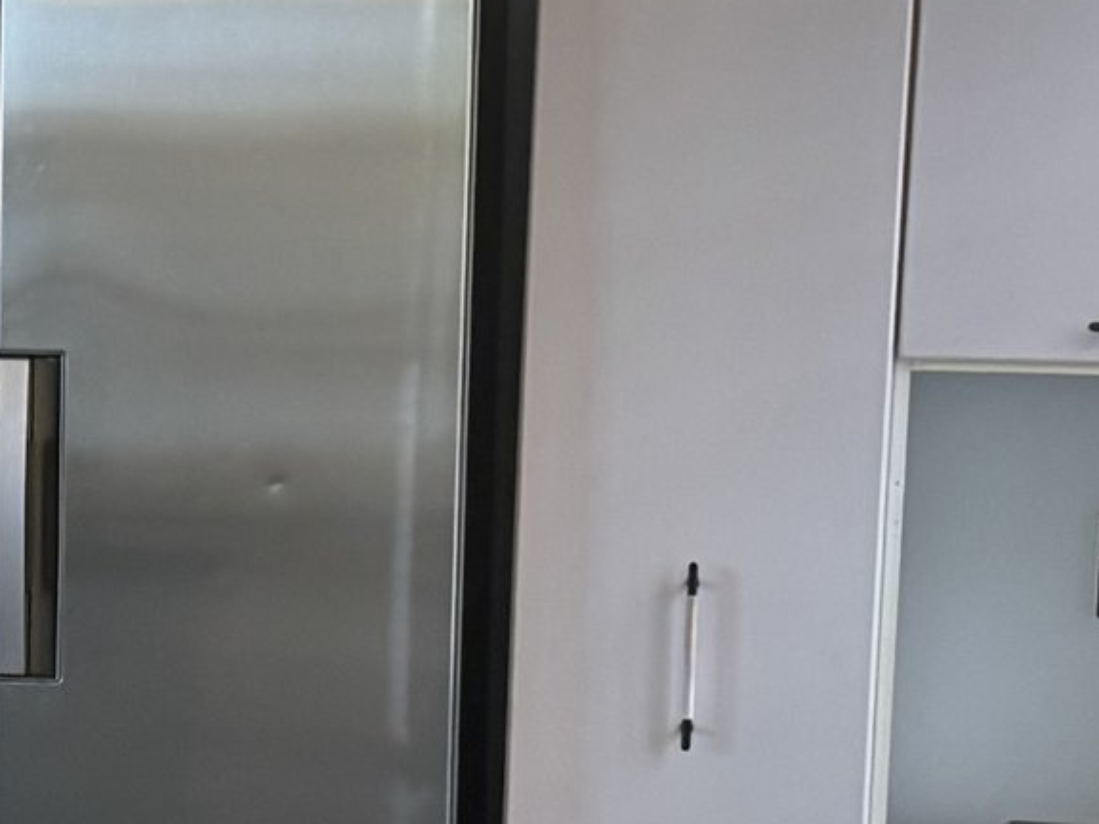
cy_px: 750
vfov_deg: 11.8
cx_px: 2
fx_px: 3969
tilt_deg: -8.4
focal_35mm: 125
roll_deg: -0.6
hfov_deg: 15.5
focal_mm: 6.76
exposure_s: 1/60
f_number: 1.78
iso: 640
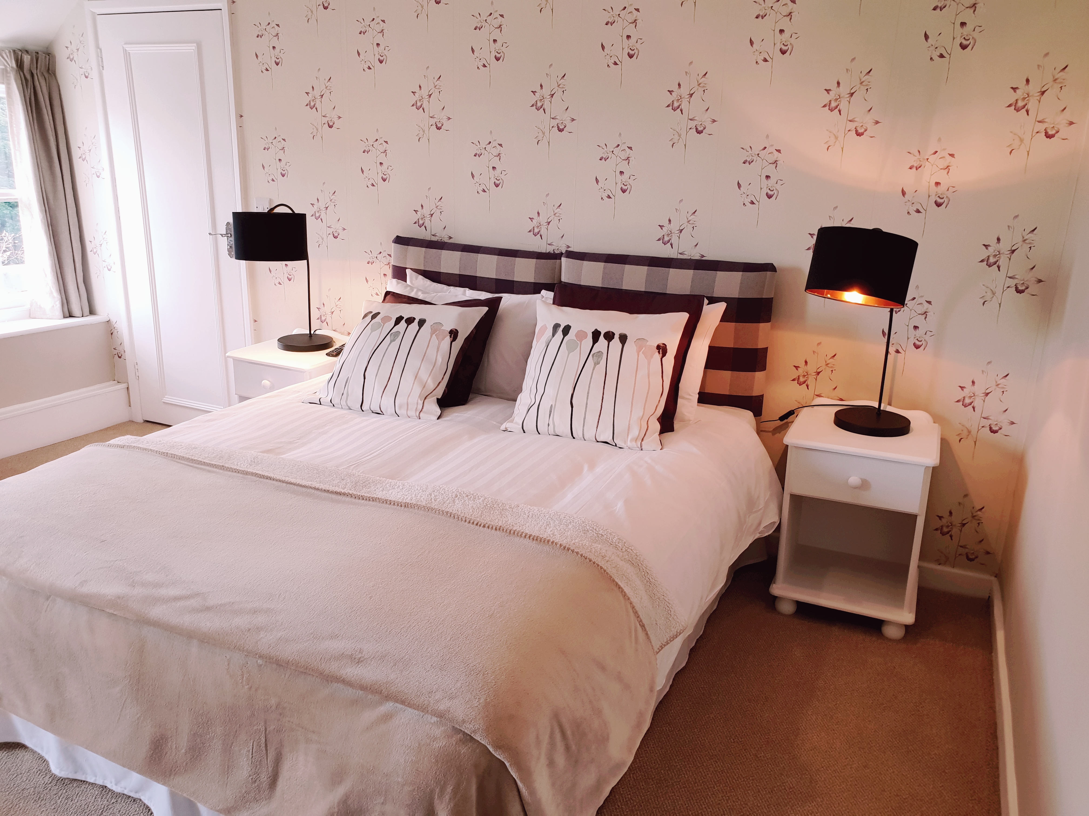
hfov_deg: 67.3
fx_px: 818
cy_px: 408
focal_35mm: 26
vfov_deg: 53.1
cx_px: 544
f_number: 2.4
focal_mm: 4.3
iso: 100
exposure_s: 1/50
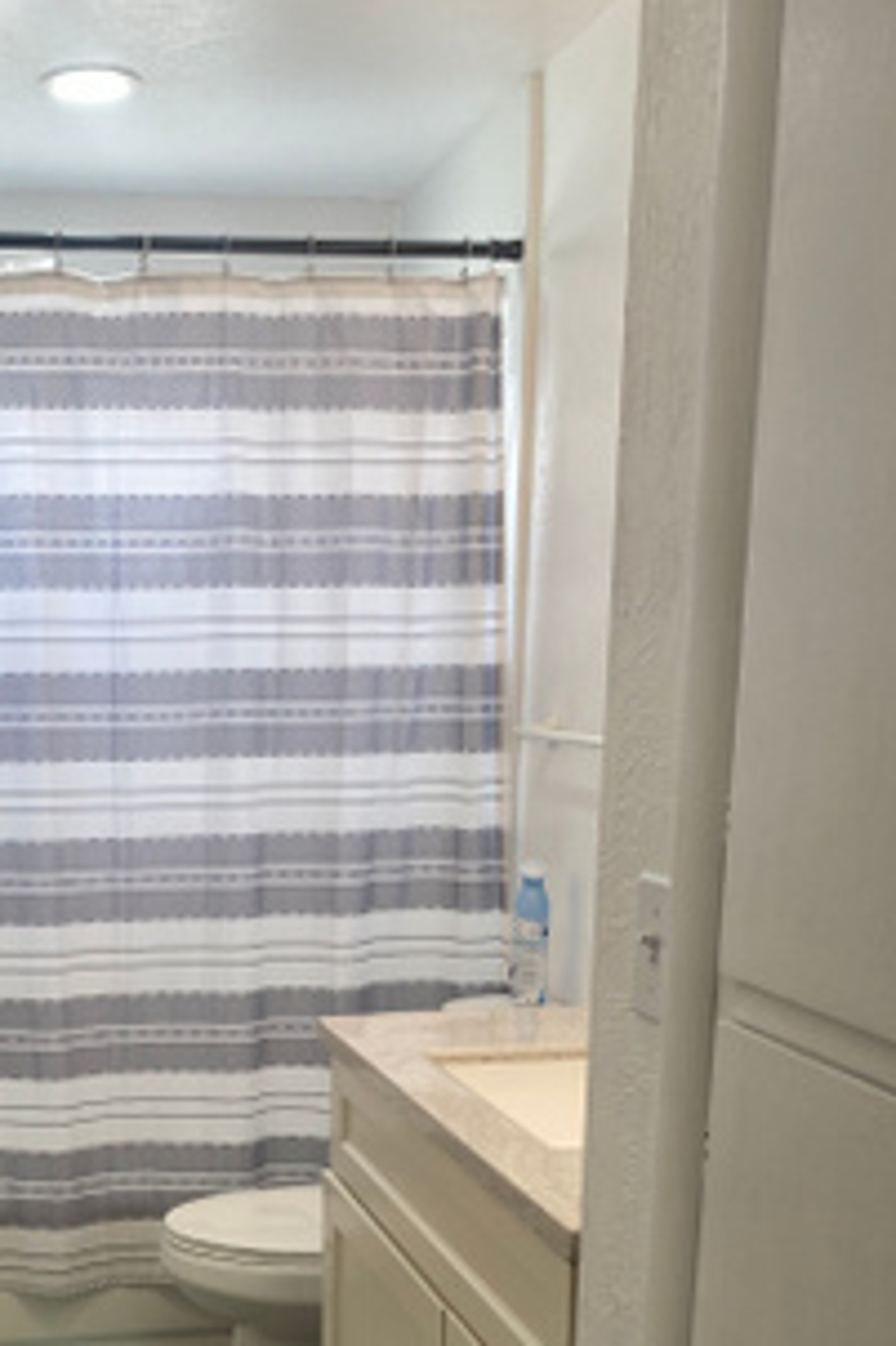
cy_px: 1061
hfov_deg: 30.2
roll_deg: +0.7
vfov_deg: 43.5
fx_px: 1607
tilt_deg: -11.8
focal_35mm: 43
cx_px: 143
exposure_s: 1/120
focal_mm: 4.25
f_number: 1.8
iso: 40
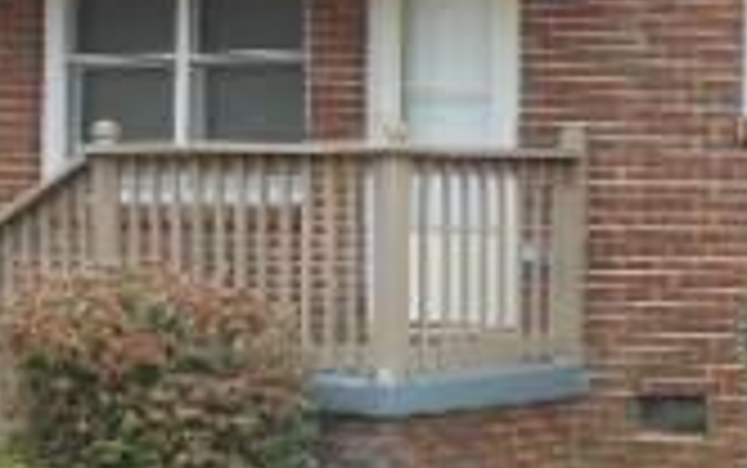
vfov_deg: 12.4
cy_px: 297
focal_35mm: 106
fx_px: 2159
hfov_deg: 17.6
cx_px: 1130
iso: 80
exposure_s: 1/160
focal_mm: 4.6
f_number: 3.2
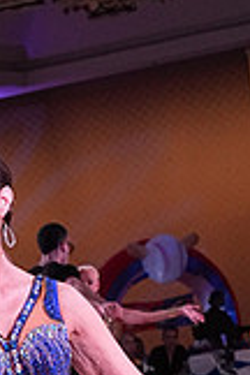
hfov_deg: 5.3
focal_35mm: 257
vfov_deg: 7.9
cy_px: 558
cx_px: -184
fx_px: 2677
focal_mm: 48
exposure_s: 1/400
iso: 3200
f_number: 5.6
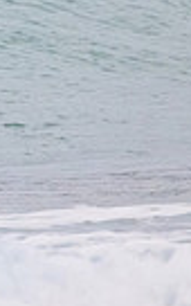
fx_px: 28925
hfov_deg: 0.4
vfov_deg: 0.6
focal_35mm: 3473
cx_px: -438
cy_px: -71
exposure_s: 1/1250
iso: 4000
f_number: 11
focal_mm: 800
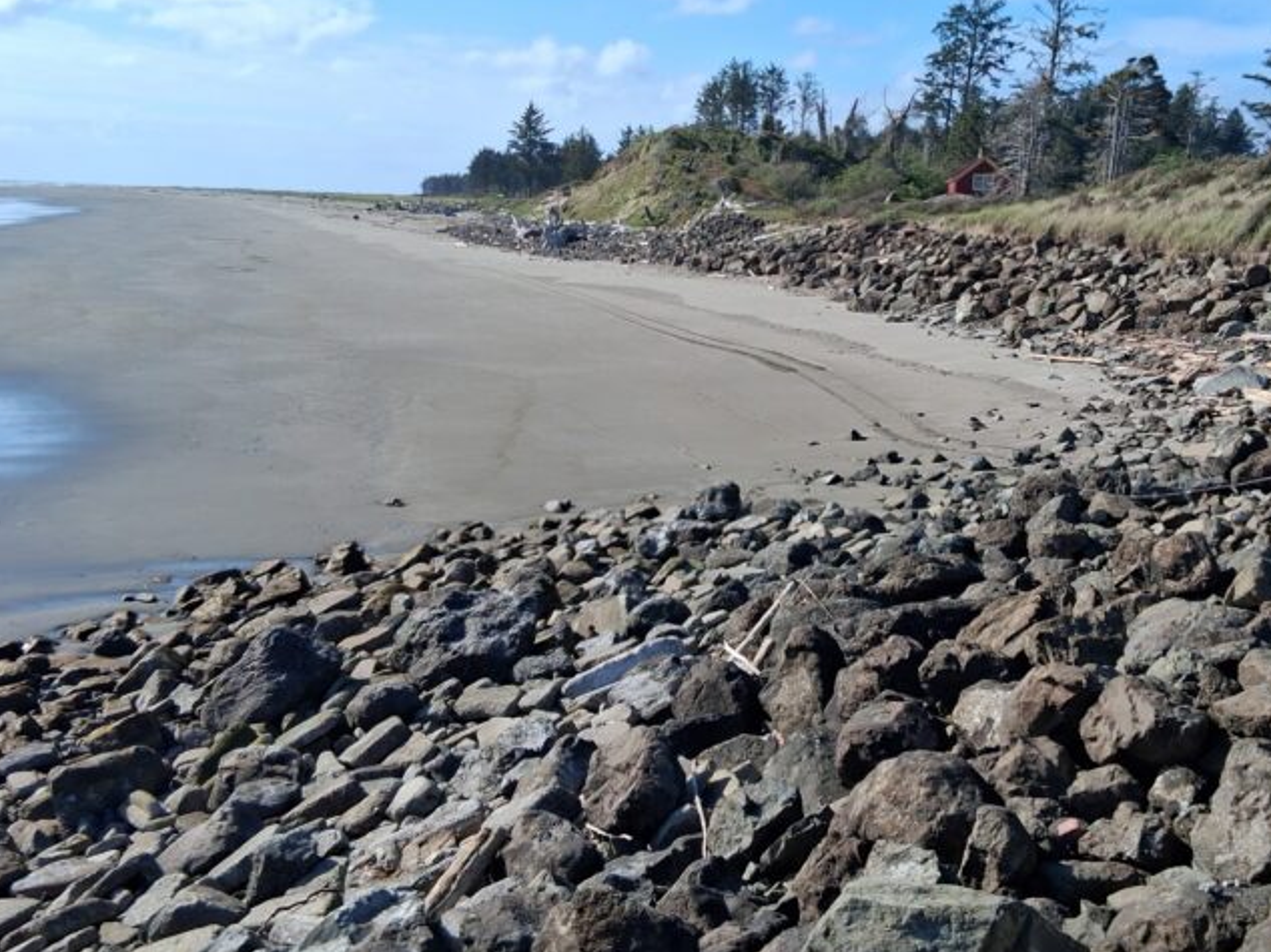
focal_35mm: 42
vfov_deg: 34.3
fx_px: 1542
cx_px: 818
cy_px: 425
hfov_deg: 44.3
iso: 25
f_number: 1.8
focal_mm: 3.98
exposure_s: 1/758
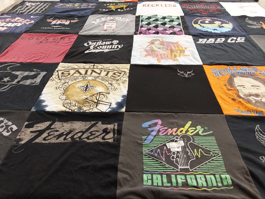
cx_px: 132
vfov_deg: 49.7
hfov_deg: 63.4
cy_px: 100
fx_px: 214
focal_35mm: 28
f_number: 1.9
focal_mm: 2.91
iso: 200
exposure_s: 1/60
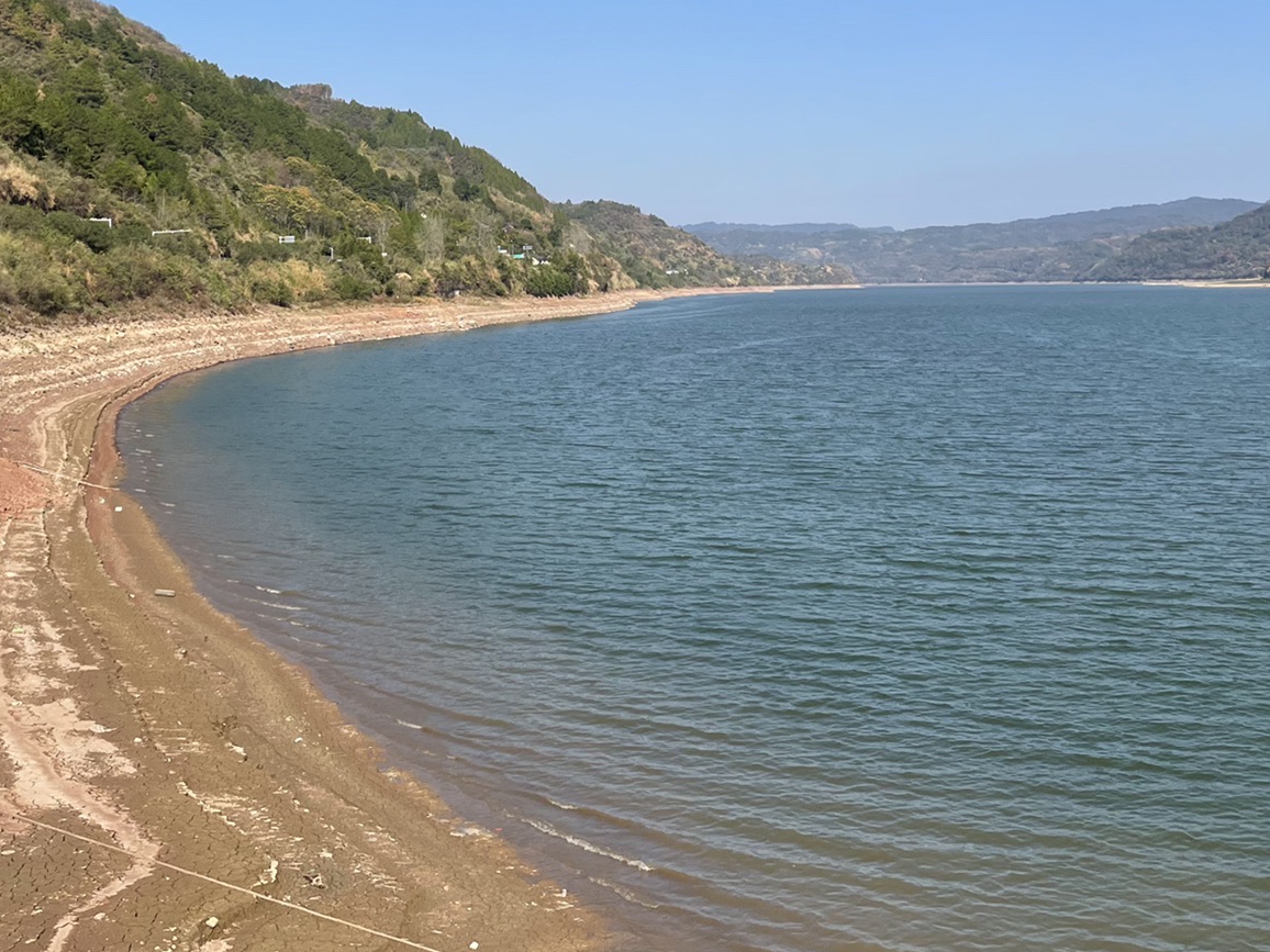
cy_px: 176
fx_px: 1651
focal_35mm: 45
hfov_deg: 41.8
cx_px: 472
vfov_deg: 31.3
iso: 32
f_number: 1.6
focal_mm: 4.2
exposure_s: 1/3205
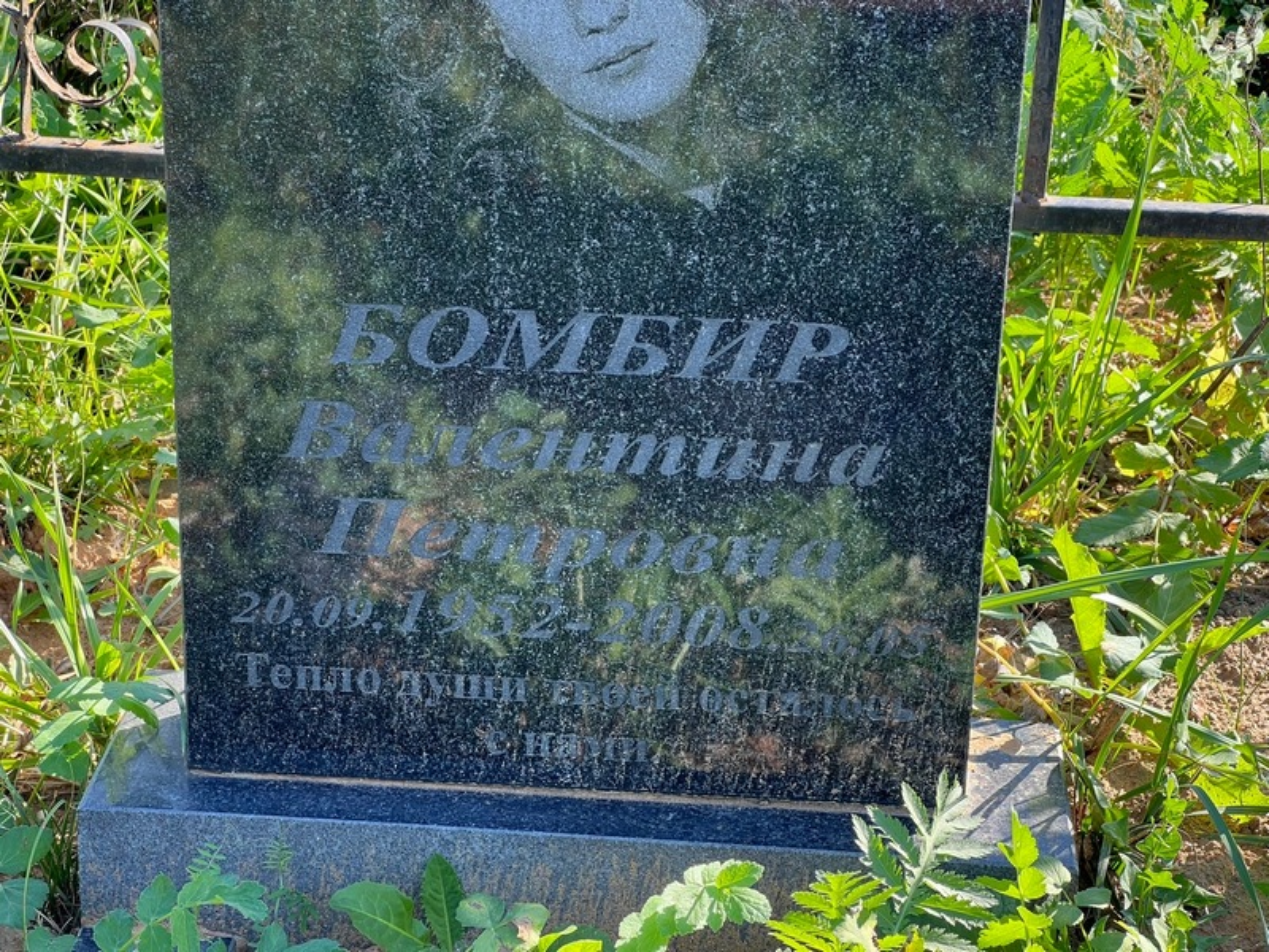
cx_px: 634
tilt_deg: -25.8
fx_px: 2823
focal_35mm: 77
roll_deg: +0.2
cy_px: 476
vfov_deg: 19.1
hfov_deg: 25.3
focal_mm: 9
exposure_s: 1/102
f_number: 2.8
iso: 32
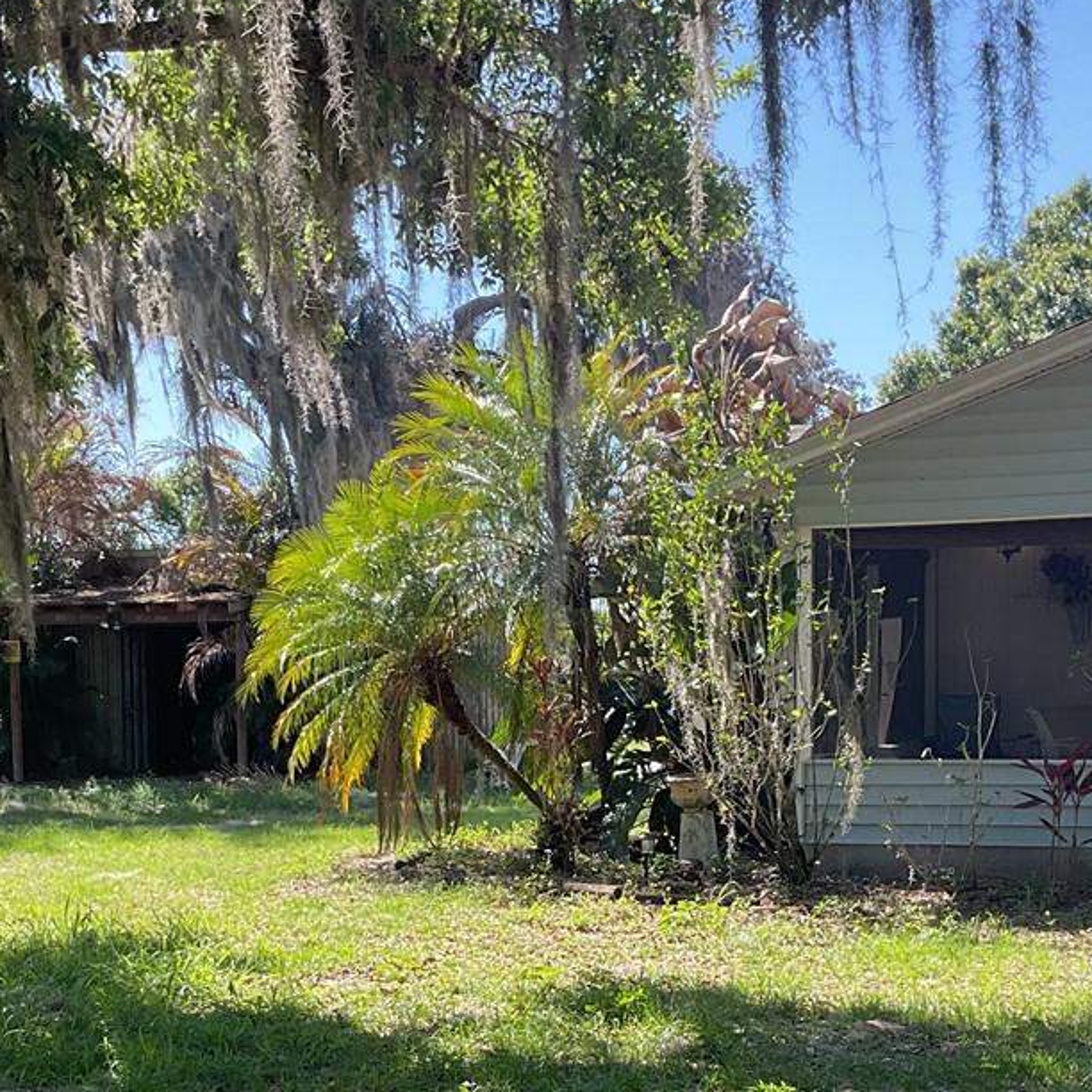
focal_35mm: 67
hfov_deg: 25.7
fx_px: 2391
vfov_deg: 25.3
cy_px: 878
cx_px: 510
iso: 16
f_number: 1.8
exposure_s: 1/346
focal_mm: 3
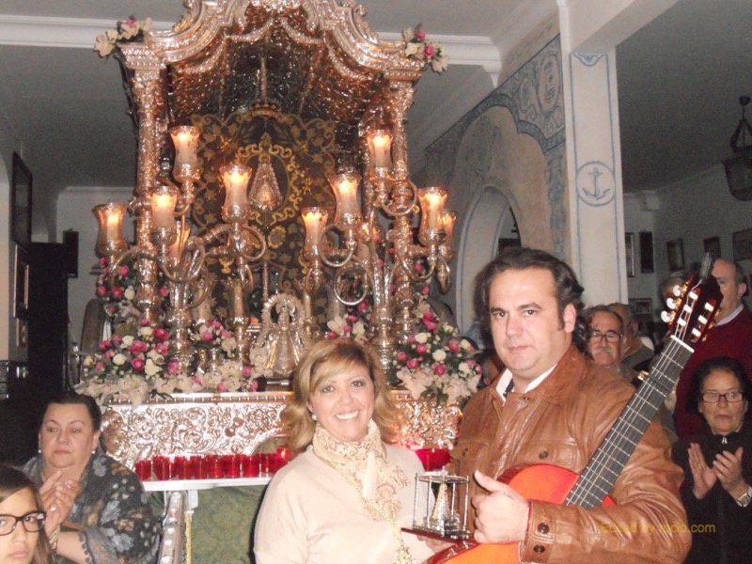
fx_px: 999
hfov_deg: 41.2
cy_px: 282
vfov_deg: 31.5
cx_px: 376
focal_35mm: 46
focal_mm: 8.2
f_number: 4.3
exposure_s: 1/30
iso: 1600
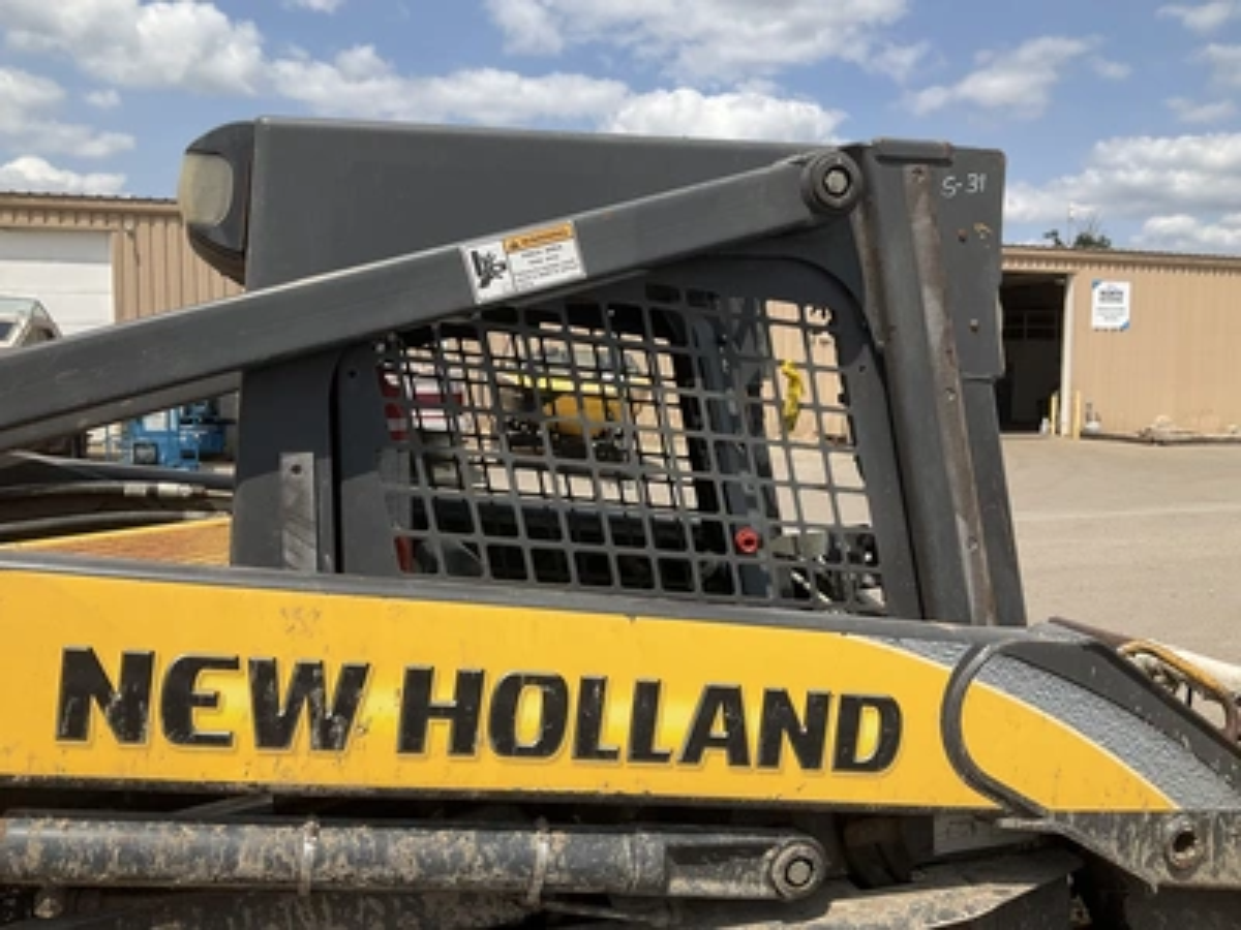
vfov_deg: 48.2
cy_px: 465
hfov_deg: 61.7
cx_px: 620
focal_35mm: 29
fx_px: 1040
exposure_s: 1/1984
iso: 25
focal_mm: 3
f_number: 1.8
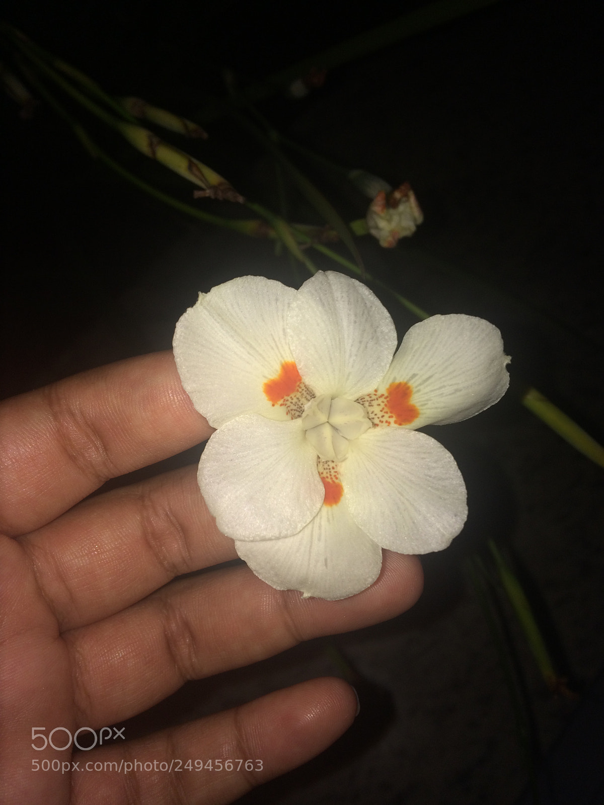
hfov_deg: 48.2
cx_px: 302
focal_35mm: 29
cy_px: 402
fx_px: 675
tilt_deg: -65.7
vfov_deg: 61.7
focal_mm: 4.15
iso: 32
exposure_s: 1/326
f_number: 2.2
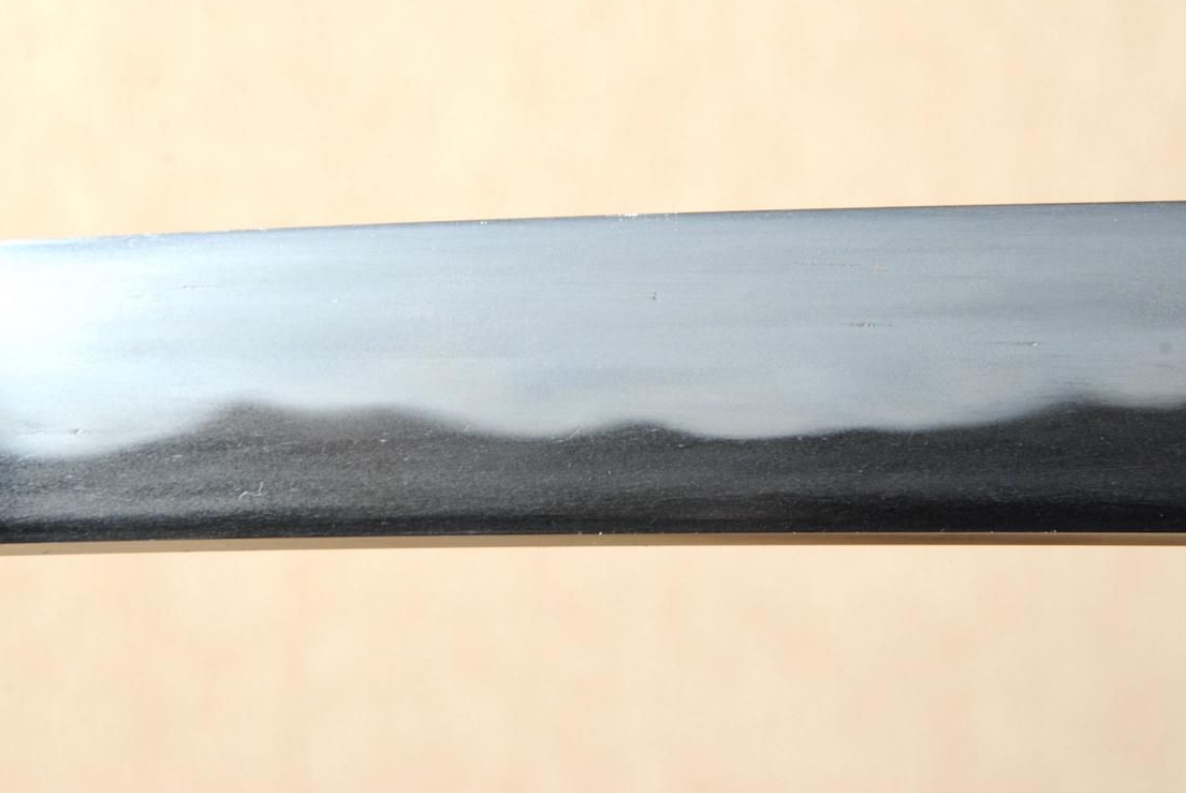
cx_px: 625
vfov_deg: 5.4
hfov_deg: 8.0
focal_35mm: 257
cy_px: 304
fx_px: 8462
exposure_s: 1/2
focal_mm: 135
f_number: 11
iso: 400
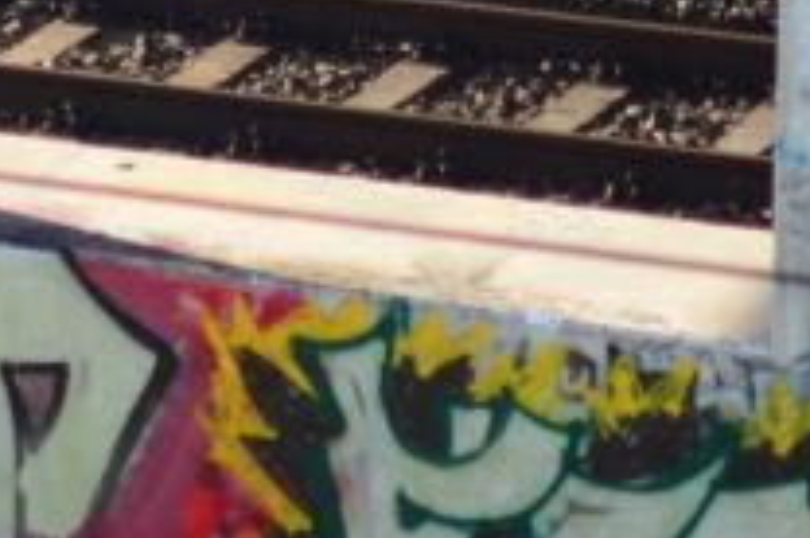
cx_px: -241
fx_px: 7258
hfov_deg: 6.3
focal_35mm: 323
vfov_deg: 4.2
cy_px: -519
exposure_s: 1/500
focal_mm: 35
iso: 100
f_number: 1.8
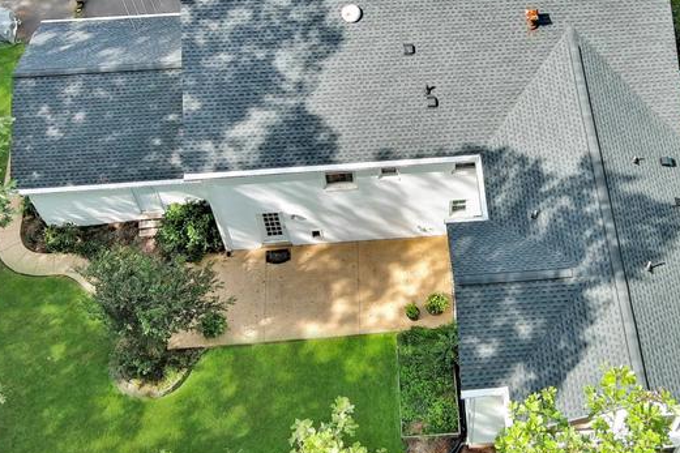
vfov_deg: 23.6
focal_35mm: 57
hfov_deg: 34.8
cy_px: 143
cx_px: 442
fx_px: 1076
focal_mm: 10.57
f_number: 2.8
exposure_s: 1/400
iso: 100
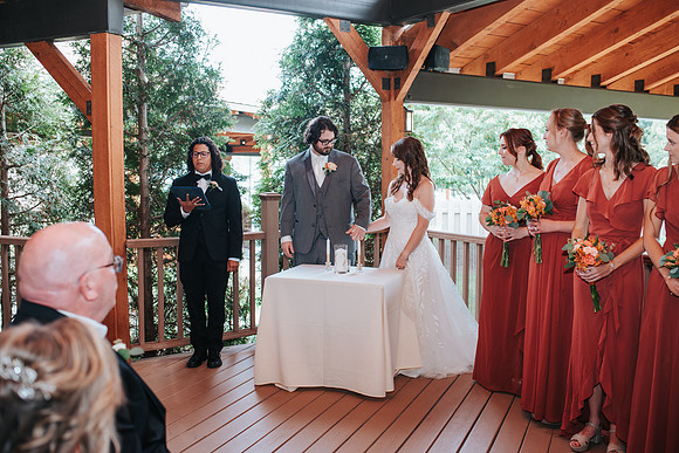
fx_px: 692
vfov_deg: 36.3
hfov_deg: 52.3
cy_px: 226
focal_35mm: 37
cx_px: 340
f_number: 3.2
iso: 250
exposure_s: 1/125
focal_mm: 35
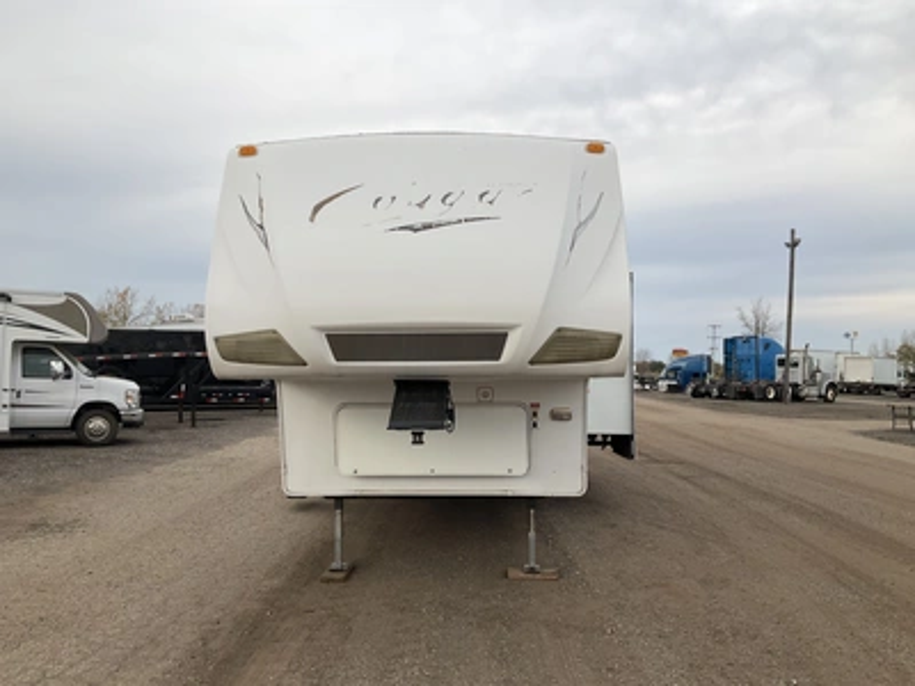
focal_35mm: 29
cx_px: 458
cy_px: 343
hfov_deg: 61.7
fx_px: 767
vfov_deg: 48.2
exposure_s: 1/1055
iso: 25
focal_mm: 3
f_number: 1.8
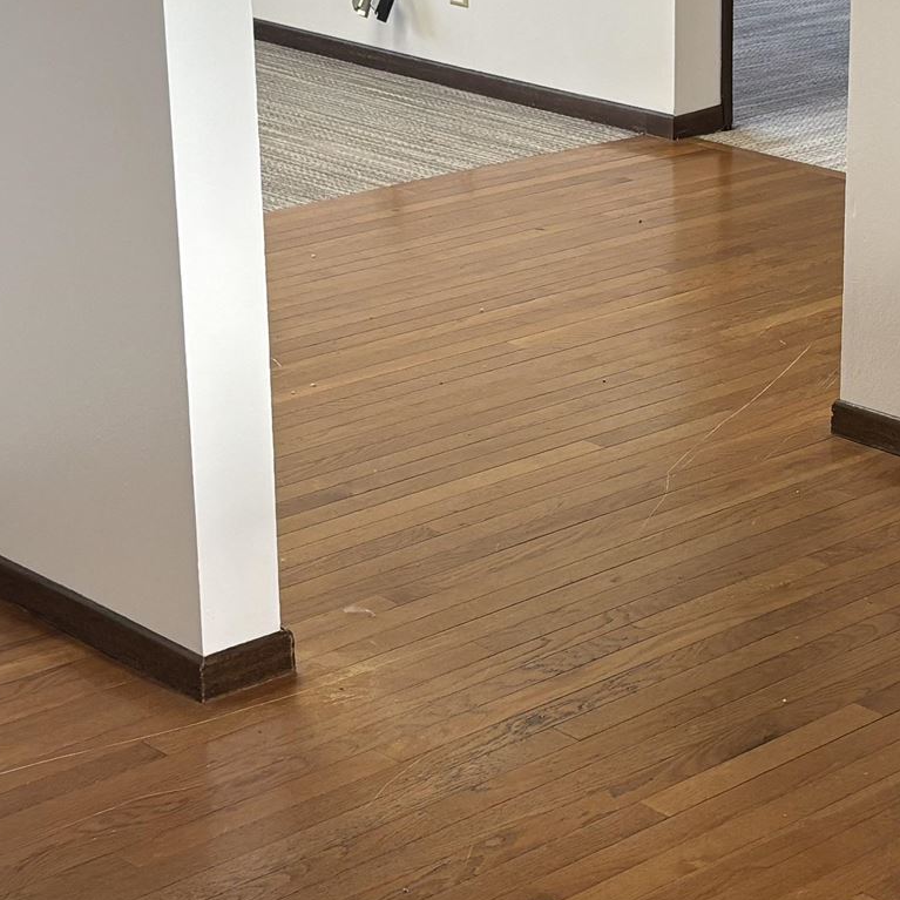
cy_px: 368
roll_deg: -0.7
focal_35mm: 92
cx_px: 695
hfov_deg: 18.7
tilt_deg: -18.8
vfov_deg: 18.9
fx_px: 2706
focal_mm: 5.96
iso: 125
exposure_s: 1/120
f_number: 1.6
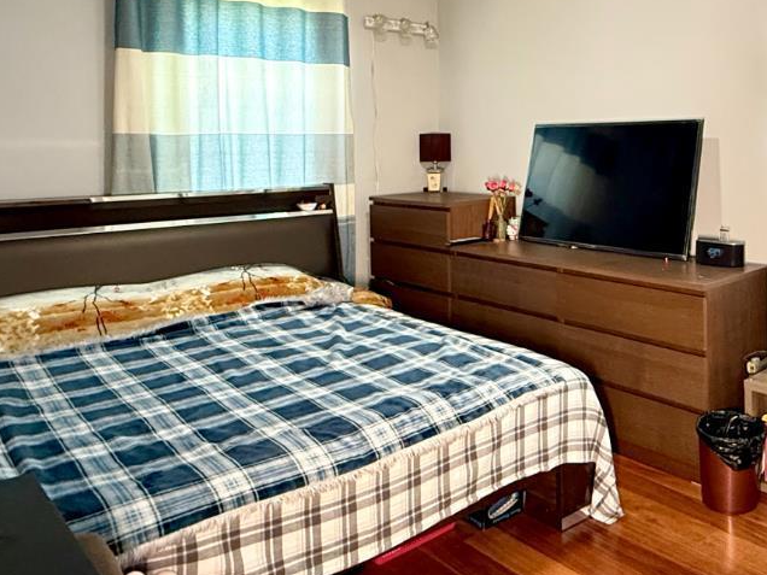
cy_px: 140
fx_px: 731
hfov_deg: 52.5
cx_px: 592
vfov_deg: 41.6
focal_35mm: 33
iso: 640
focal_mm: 2.22
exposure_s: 1/60
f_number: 2.2
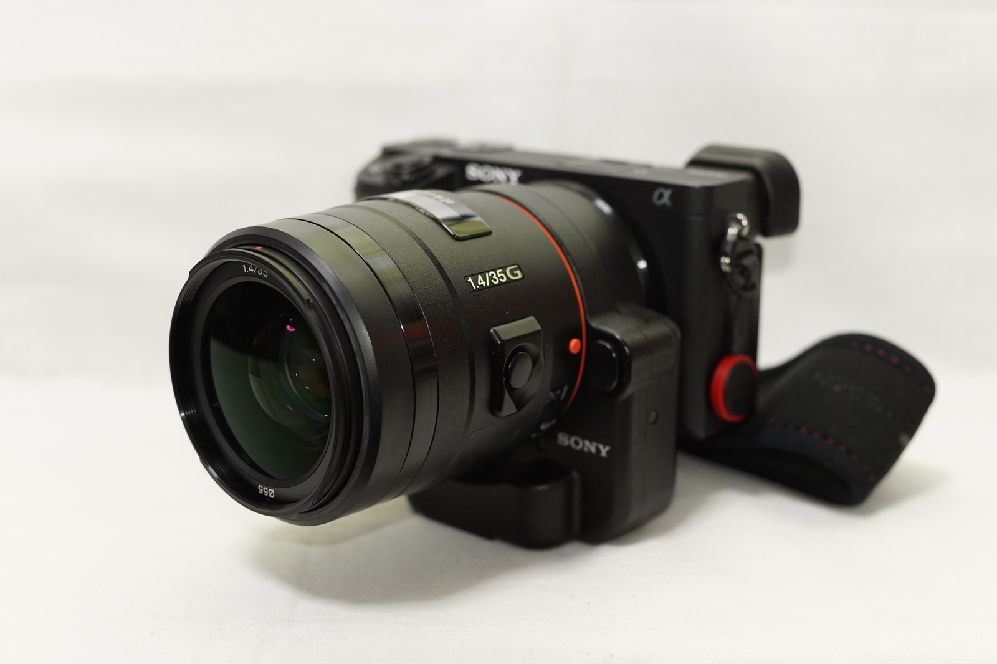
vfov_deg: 28.0
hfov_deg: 41.1
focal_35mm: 48
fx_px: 1329
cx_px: 498
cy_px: 332
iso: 640
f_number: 4
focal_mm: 32
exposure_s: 1/60
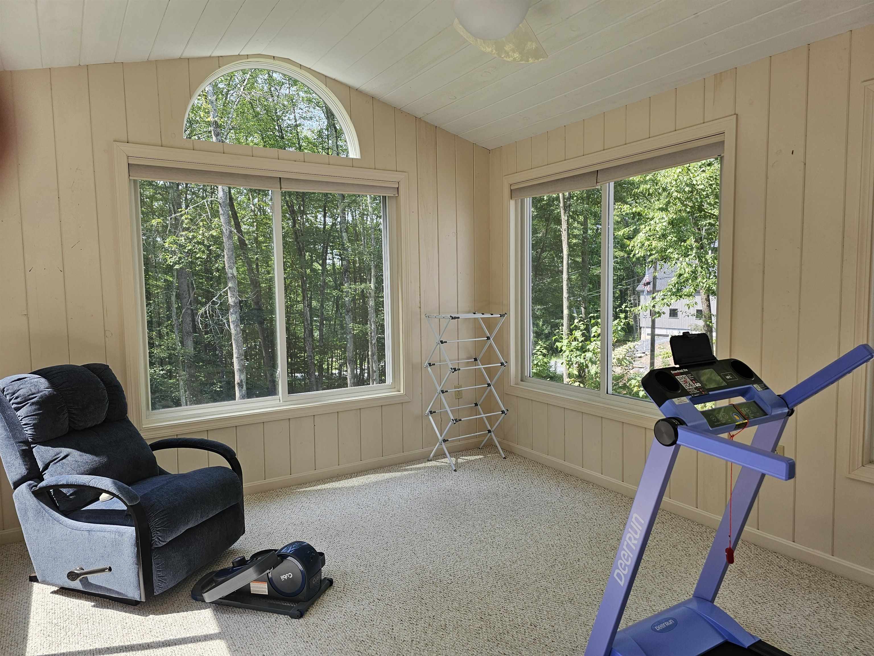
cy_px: 328
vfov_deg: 58.9
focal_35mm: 23
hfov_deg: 73.9
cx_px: 437
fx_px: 581
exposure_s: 1/180
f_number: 1.7
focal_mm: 6.3
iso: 50
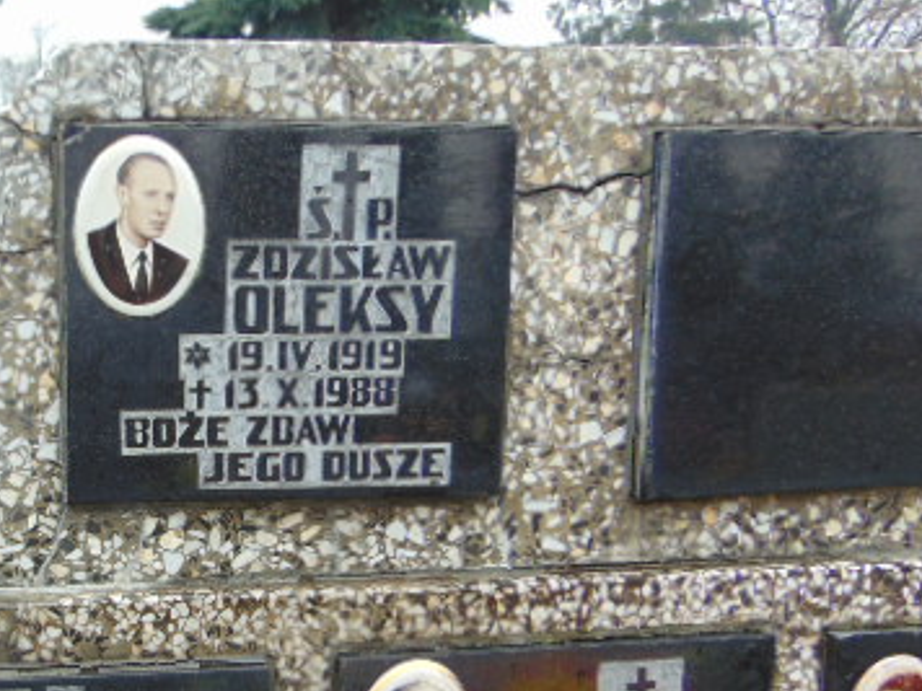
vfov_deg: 31.2
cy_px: 569
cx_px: 117
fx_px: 1199
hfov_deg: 39.5
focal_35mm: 45
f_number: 3
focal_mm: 4.5
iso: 80
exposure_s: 1/60
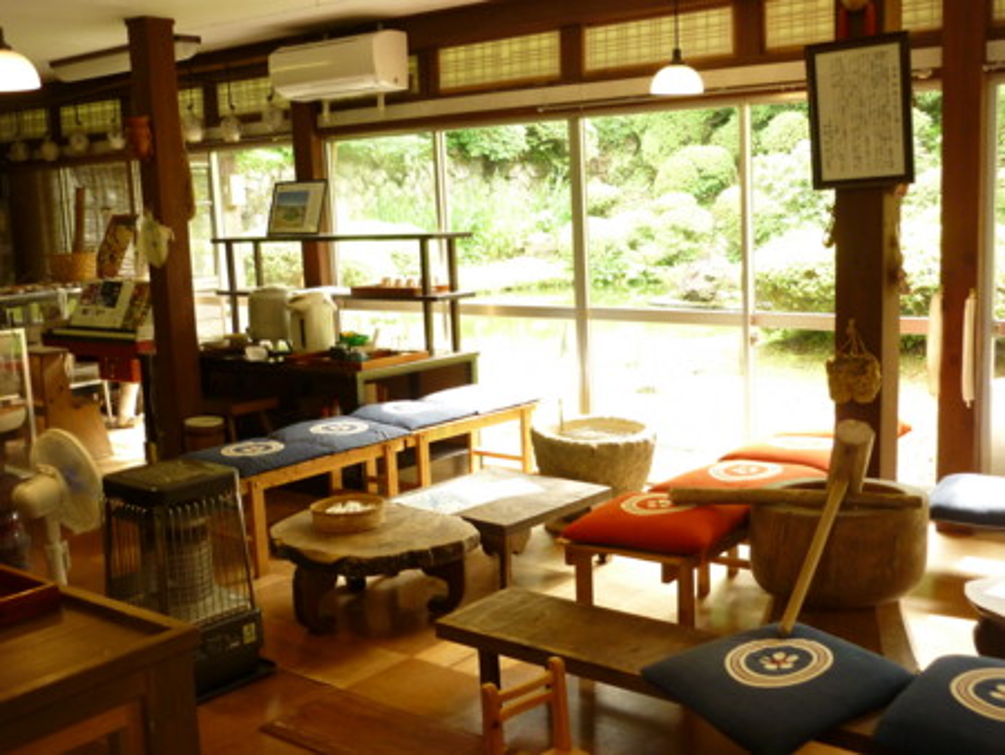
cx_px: 502
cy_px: 378
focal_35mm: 39
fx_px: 1133
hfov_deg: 47.8
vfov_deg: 36.9
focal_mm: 6.4
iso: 250
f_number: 3
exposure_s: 1/30
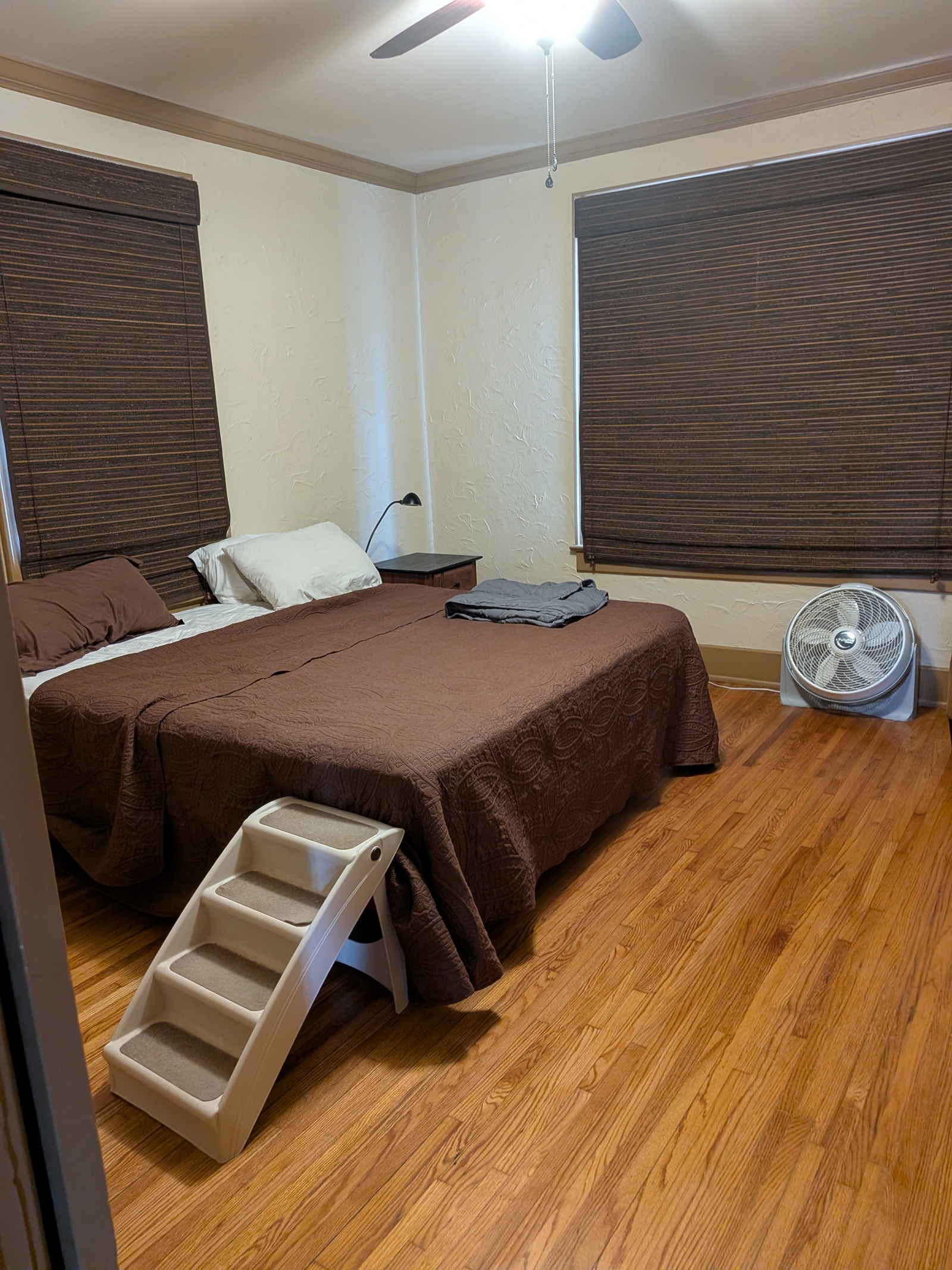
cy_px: 635
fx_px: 880
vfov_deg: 71.6
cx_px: 476
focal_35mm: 24
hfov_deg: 56.8
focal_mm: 4.53
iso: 446
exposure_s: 1/24
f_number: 1.7
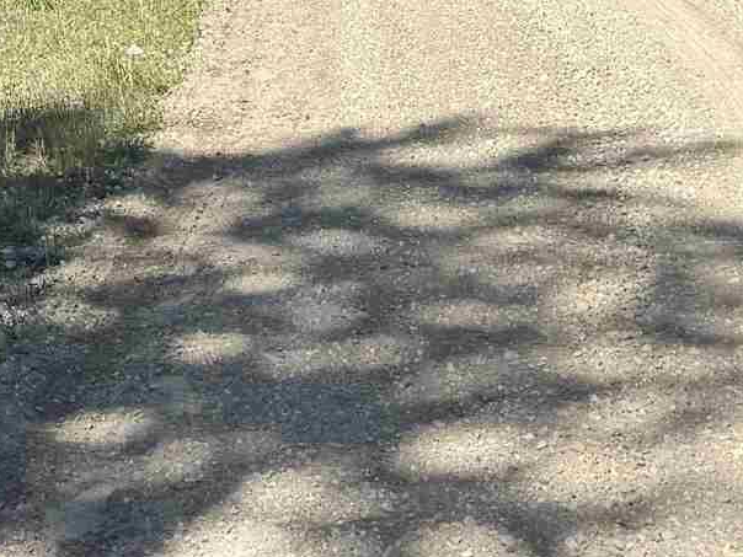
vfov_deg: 11.1
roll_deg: -1.2
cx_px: -14
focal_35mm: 122
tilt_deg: +5.4
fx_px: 2619
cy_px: -541
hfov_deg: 15.8
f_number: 1.78
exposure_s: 1/2703
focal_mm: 6.76
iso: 80
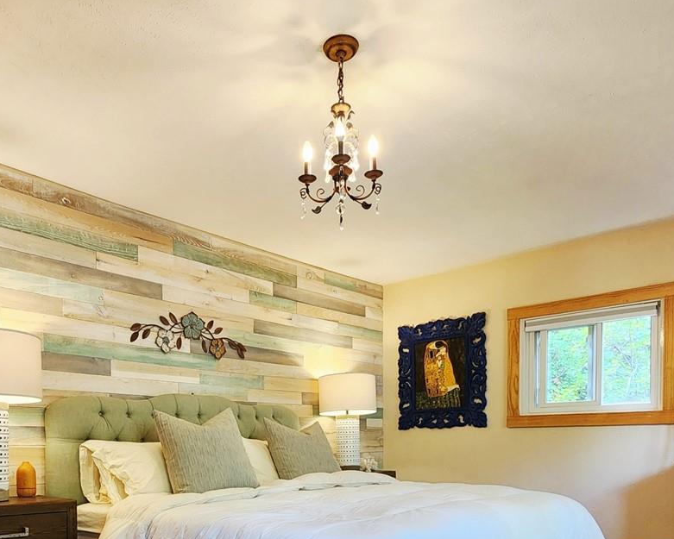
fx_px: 519
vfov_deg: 49.7
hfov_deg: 65.7
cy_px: 472
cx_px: 285
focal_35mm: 26
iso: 250
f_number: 2.2
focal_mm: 2.2
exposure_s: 1/60.2
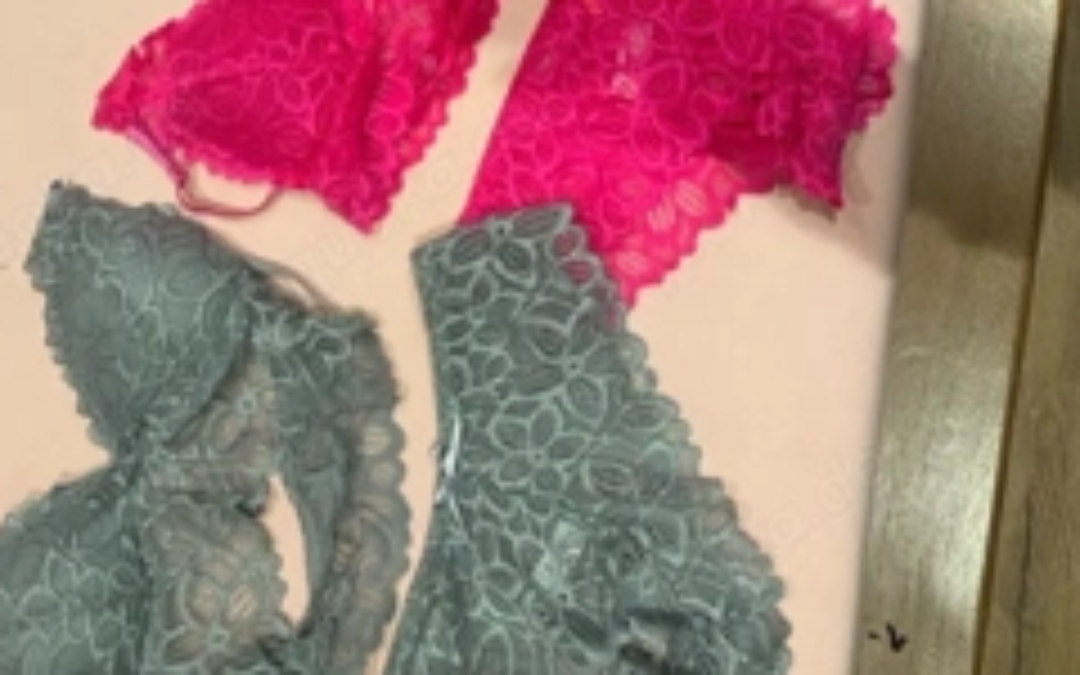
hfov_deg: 43.5
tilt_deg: -68.5
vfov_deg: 25.5
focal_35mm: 46
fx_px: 1354
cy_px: -108
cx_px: 508
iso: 320
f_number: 1.8
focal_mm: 4.25
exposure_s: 1/50
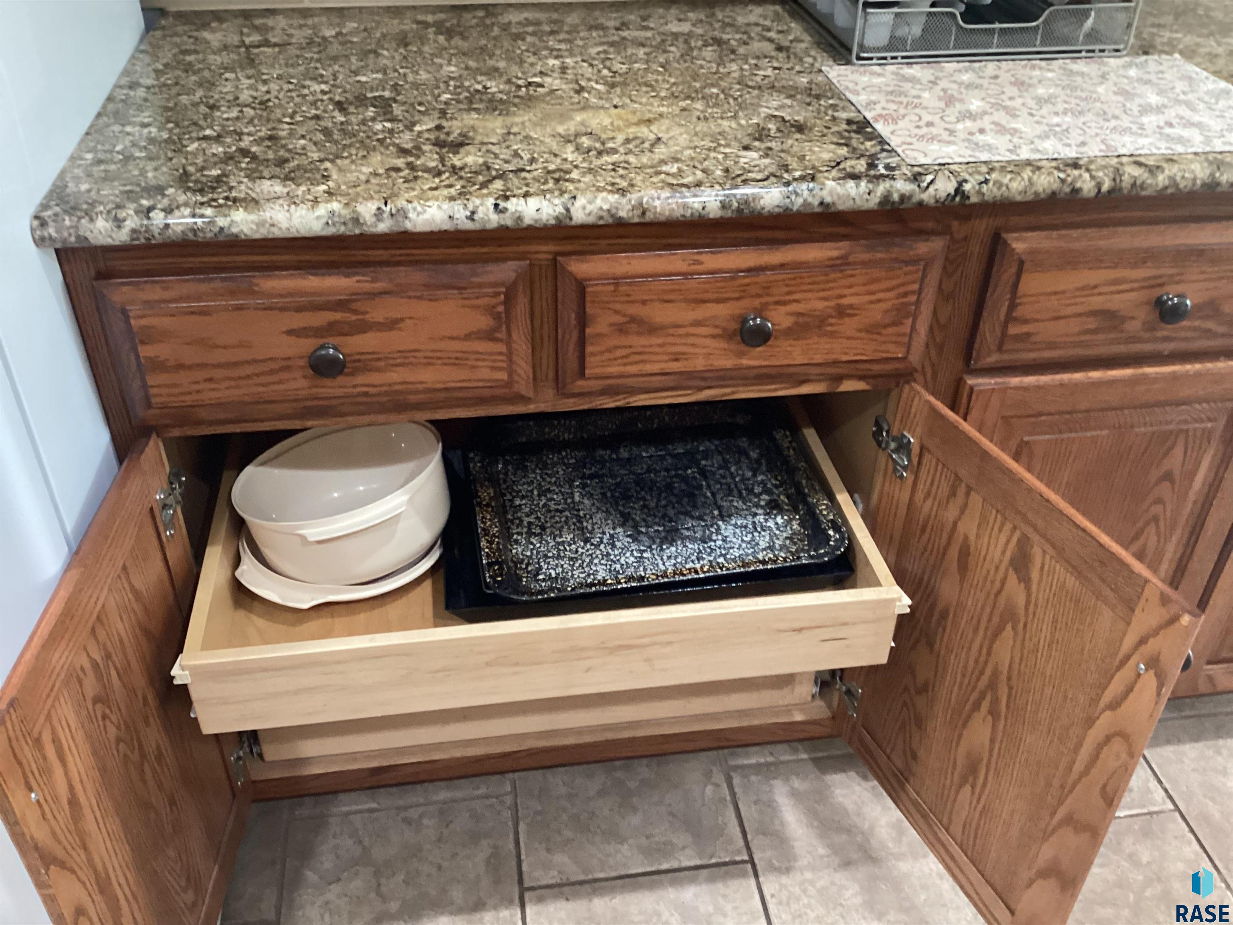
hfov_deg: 58.4
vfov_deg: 45.4
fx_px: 1104
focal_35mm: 31
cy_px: 462
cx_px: 616
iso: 400
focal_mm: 3.3
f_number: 2.4
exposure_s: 1/30
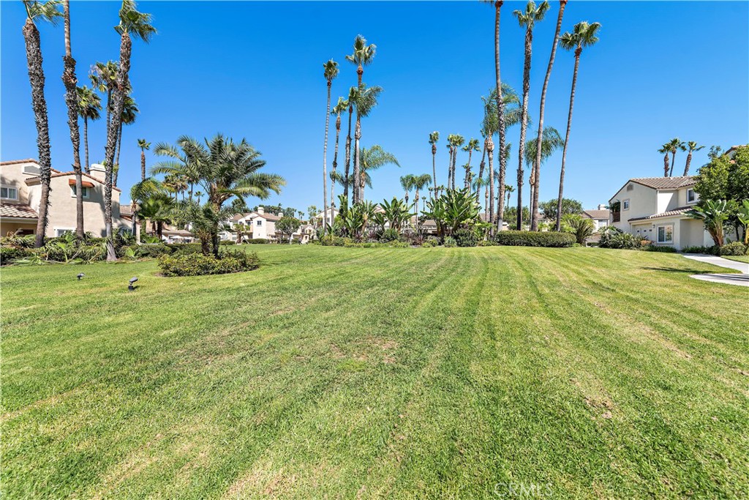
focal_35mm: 14
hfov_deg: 104.2
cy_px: 250
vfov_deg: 81.2
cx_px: 374
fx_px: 291
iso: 160
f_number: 7.1
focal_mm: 14
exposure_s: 1/4000
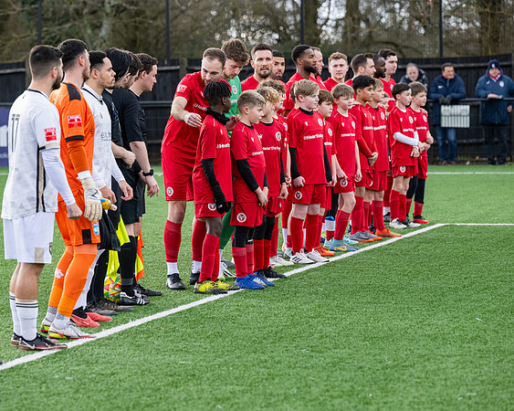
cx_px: 227
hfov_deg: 12.0
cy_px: 212
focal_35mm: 161
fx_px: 2449
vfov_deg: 9.6
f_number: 4
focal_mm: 135
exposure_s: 1/1250
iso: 800
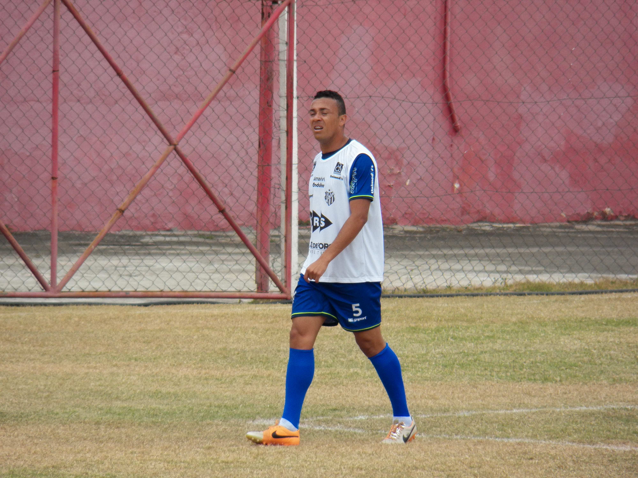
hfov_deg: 2.4
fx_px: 15482
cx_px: 319
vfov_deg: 1.8
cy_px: 239
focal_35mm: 840
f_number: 5.6
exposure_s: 1/500
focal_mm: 147
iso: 160
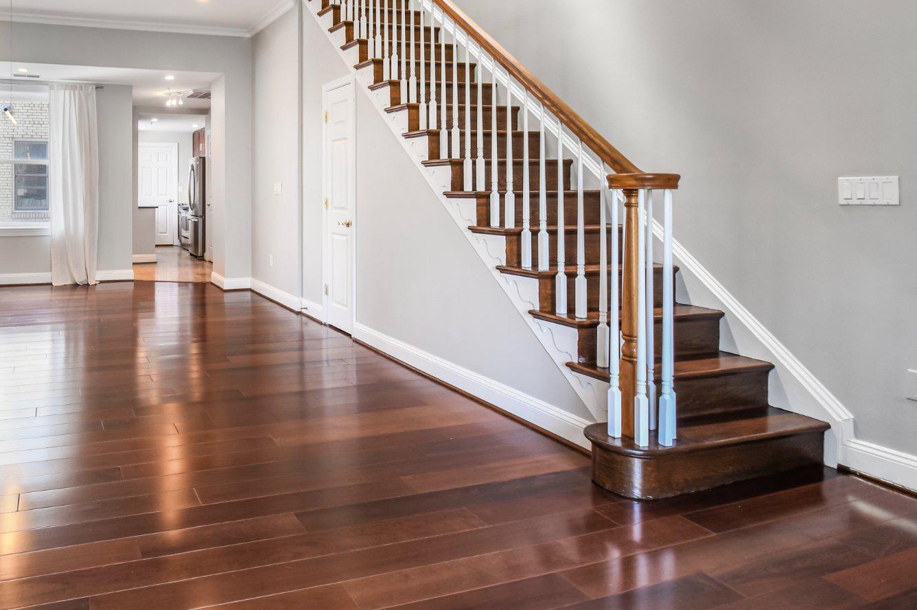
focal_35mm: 23
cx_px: 220
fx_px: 585
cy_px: 194
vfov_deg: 53.7
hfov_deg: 70.6
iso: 200
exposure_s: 1/1.67
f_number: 11
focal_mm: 10
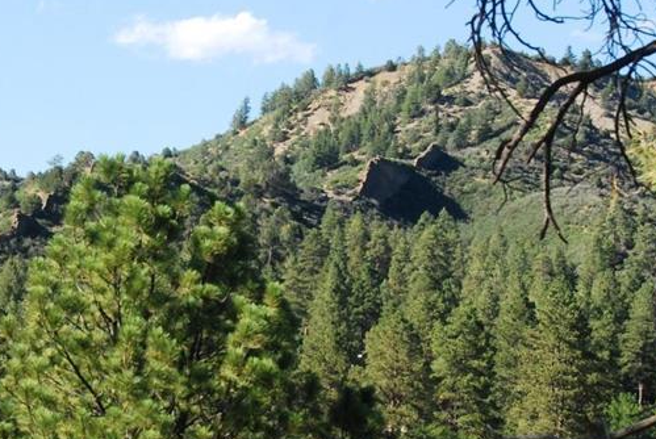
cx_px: 170
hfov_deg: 13.3
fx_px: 2809
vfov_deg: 8.9
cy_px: 402
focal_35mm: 154
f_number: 9
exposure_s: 1/320
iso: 400
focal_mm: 50
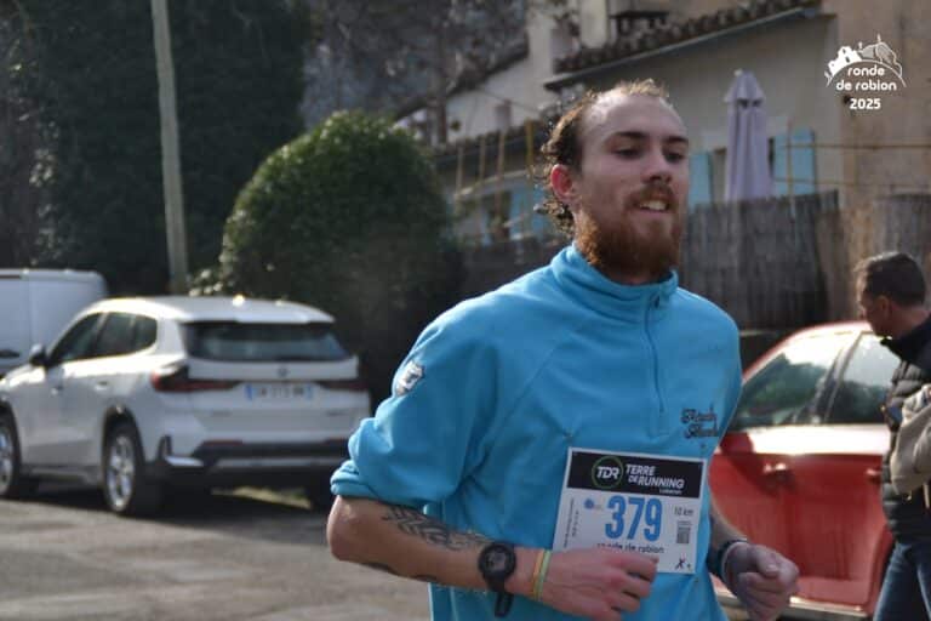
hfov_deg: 20.0
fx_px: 2638
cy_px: 310
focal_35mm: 102
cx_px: 466
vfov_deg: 13.4
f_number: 5.3
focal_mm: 68
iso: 400
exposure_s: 1/1250
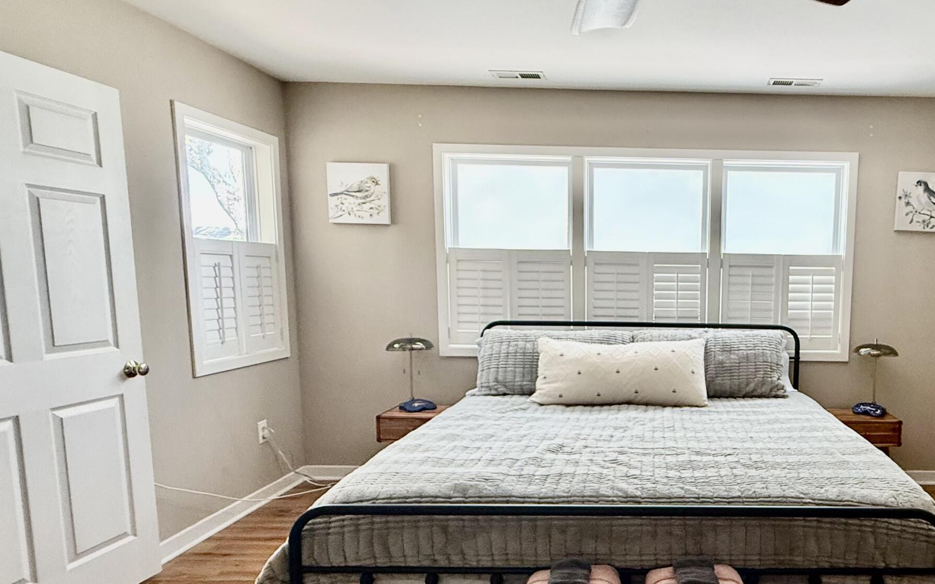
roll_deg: -0.8
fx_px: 637
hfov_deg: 68.8
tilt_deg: -6.3
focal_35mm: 25
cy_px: 351
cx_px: 677
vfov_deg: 49.0
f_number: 2.2
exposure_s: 1/99
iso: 250
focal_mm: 2.22
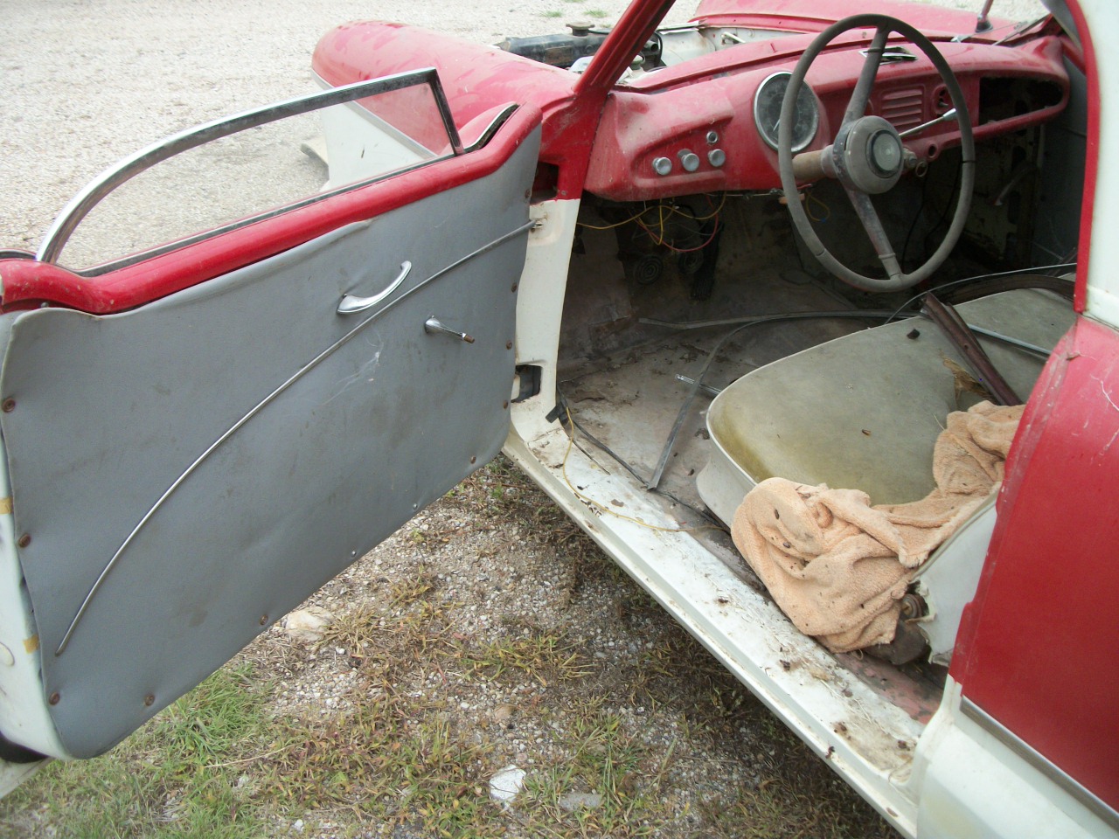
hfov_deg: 56.8
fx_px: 1034
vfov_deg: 44.2
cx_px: 560
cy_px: 420
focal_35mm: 32
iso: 80
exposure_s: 1/200
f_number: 2.9
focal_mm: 5.7
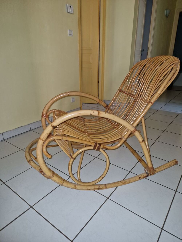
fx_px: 161
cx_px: 91
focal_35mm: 23
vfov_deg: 73.9
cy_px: 121
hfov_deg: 58.9
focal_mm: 5.4
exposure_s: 1/50
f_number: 1.8
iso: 640
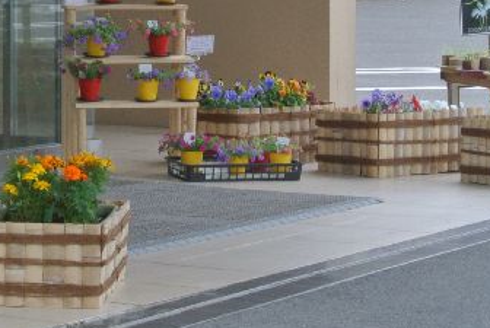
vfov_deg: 7.1
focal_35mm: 193
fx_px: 2630
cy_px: -8
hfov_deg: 10.5
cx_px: -52
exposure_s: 1/80
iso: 400
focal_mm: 30
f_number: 3.8
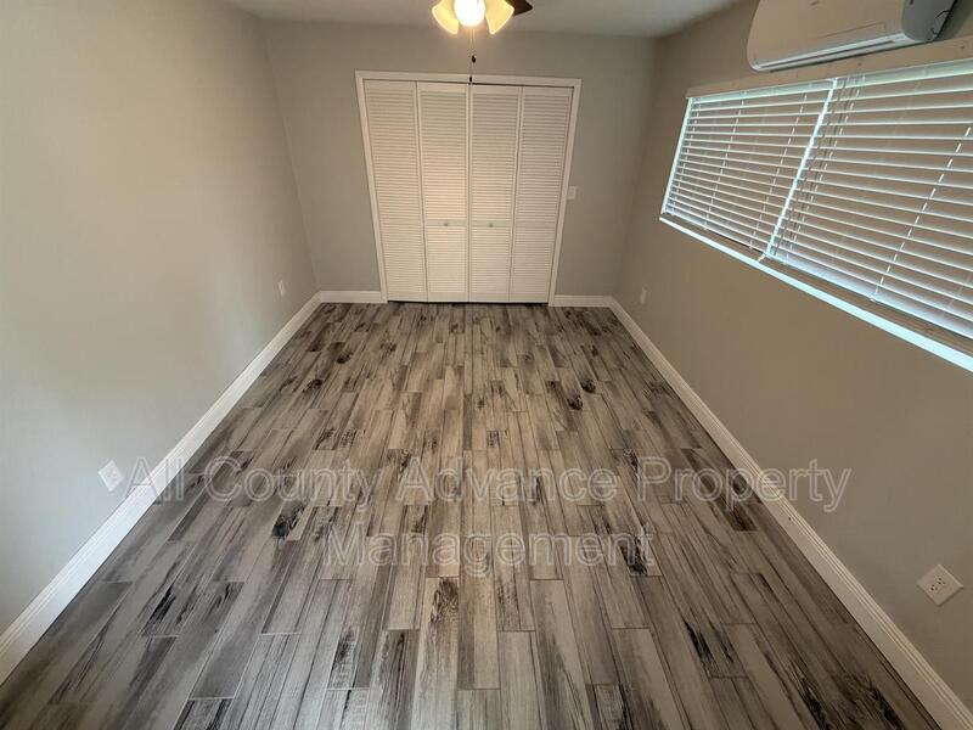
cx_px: 486
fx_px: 394
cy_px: 365
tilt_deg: -31.5
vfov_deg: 85.7
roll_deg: -0.8
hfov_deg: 102.1
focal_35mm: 14
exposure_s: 1/120
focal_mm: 2.22
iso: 250
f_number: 2.2
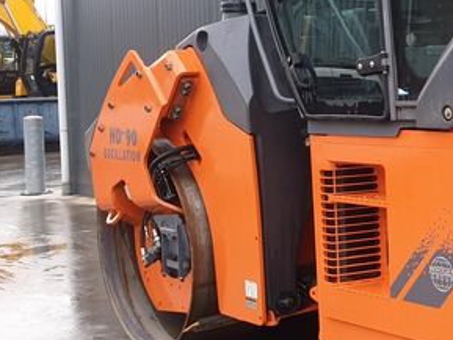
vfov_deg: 20.4
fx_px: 943
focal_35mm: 72
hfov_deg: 24.1
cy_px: 139
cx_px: 569
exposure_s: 1/60
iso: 100
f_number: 2.4
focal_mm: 4.3
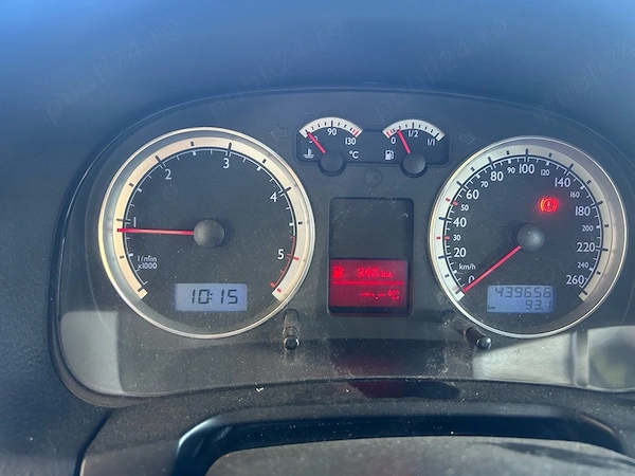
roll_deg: +1.2
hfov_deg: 67.3
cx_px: 318
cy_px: 238
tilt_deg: -22.6
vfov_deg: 53.1
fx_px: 477
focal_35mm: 26
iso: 400
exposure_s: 1/60
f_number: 1.5
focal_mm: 5.7
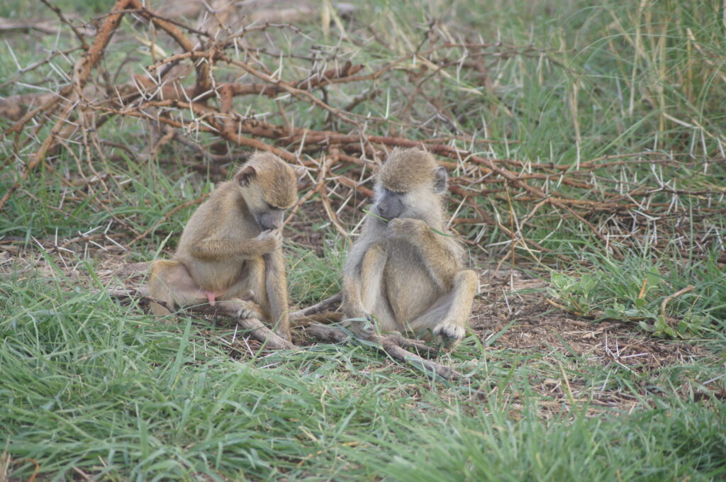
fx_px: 3625
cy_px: 241
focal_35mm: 180
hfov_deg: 11.4
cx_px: 363
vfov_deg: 7.6
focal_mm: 120
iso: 125
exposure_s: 1/200
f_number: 4.5
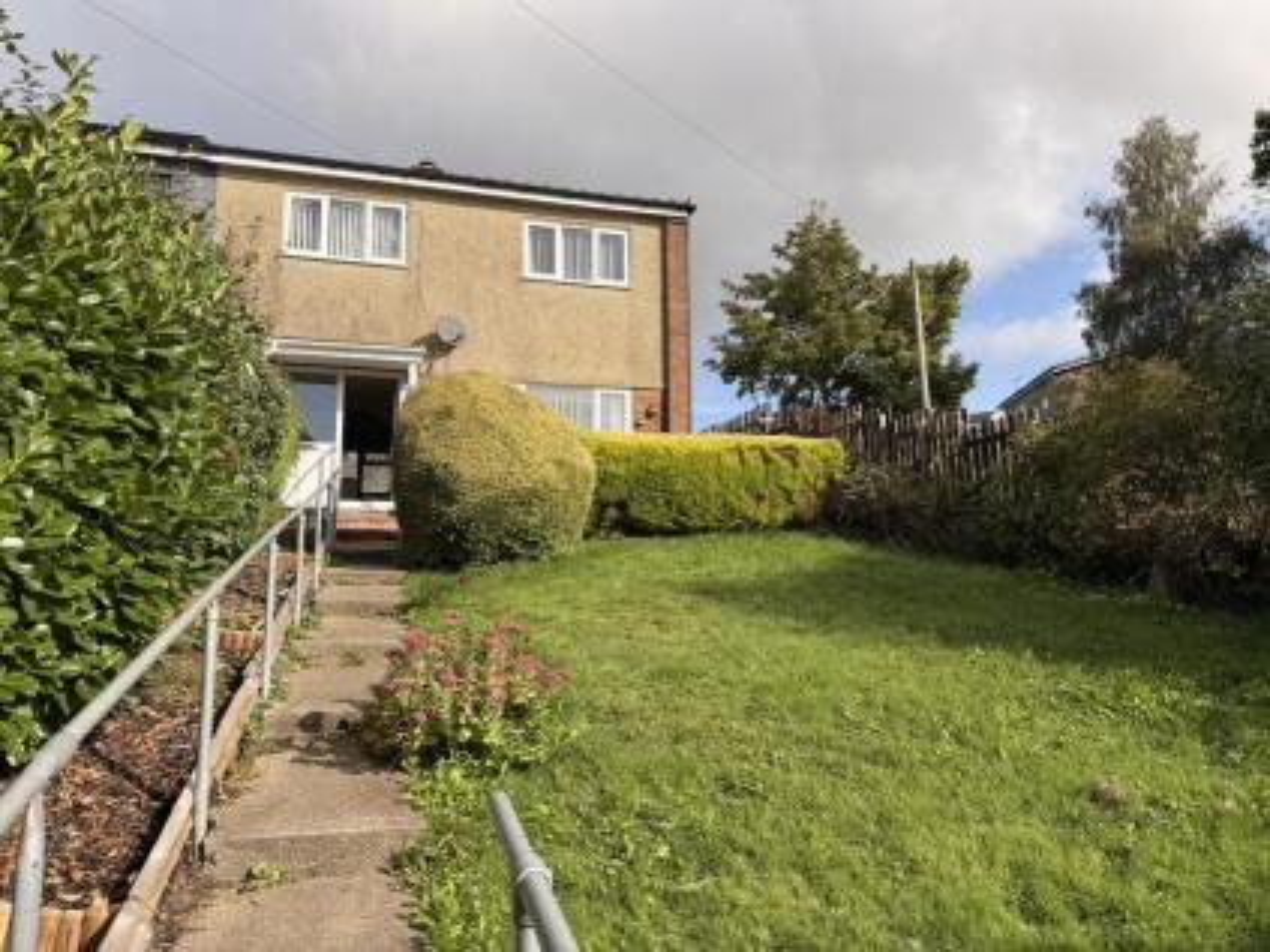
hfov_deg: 71.6
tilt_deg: +7.5
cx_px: 635
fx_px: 880
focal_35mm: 24
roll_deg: +0.9
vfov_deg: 56.8
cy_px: 476
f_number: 1.78
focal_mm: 6.76
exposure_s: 1/3759
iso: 80
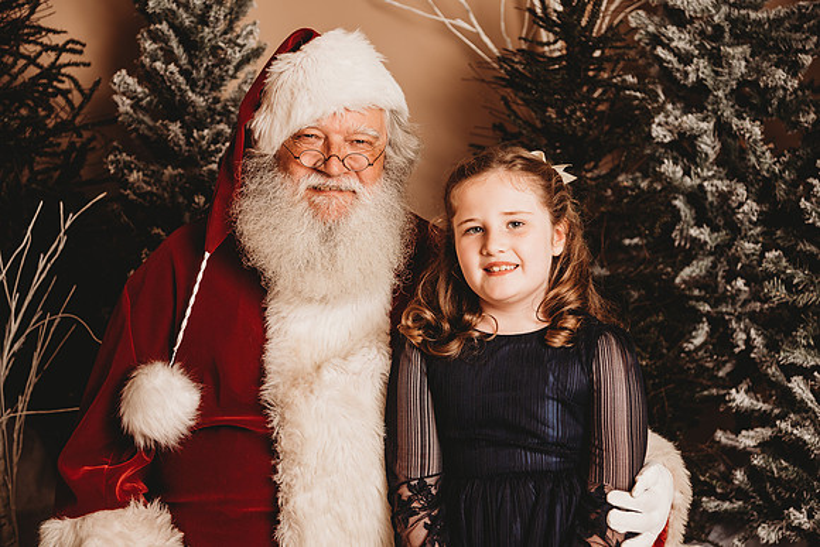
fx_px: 1504
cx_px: 410
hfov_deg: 30.5
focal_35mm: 66
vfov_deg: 20.6
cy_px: 274
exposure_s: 1/160
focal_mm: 66
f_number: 4
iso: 100
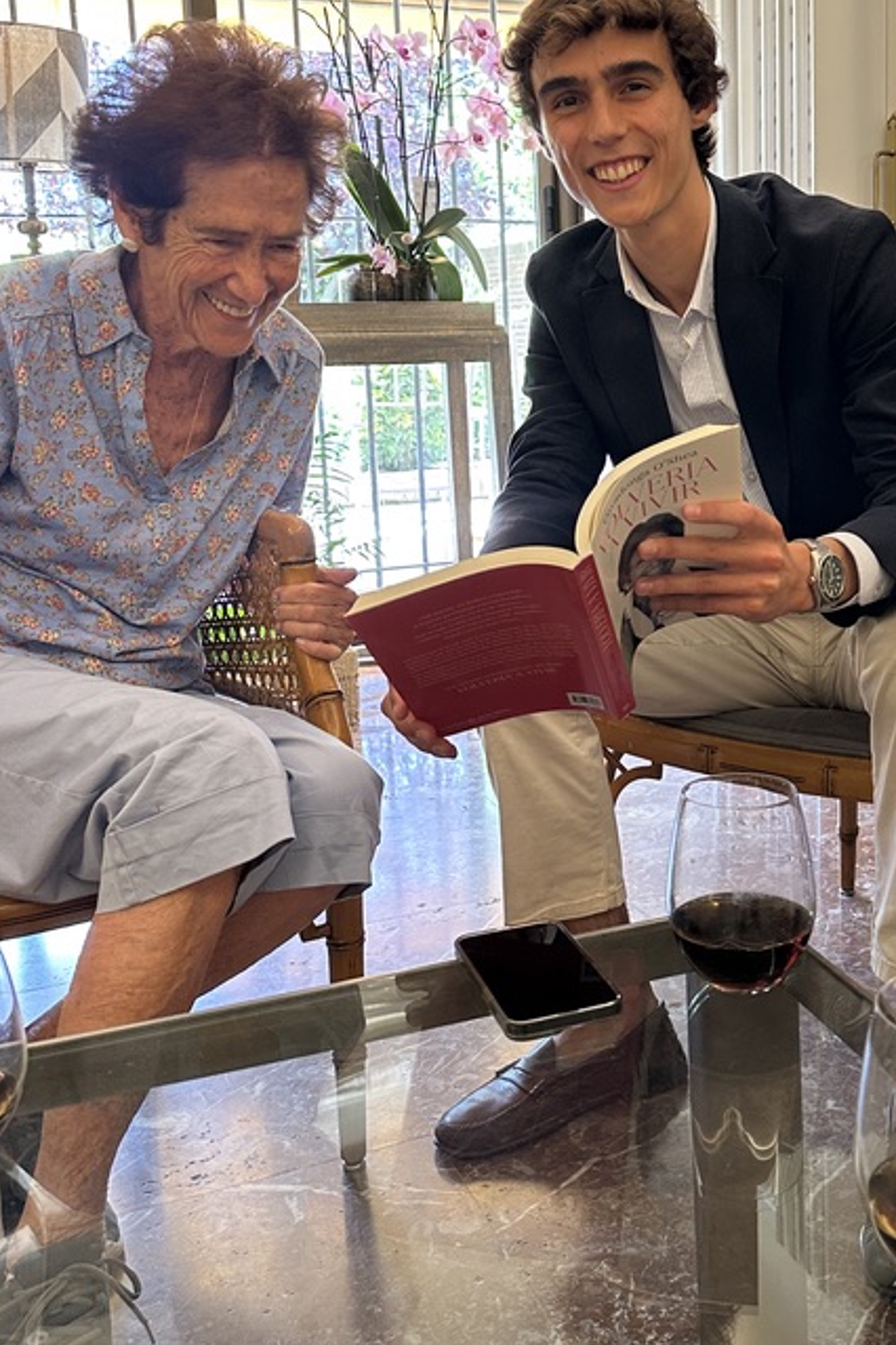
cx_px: 686
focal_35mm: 40
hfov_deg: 32.7
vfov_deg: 48.3
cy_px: 570
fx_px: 1493
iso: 200
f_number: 1.78
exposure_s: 1/50
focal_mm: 6.86
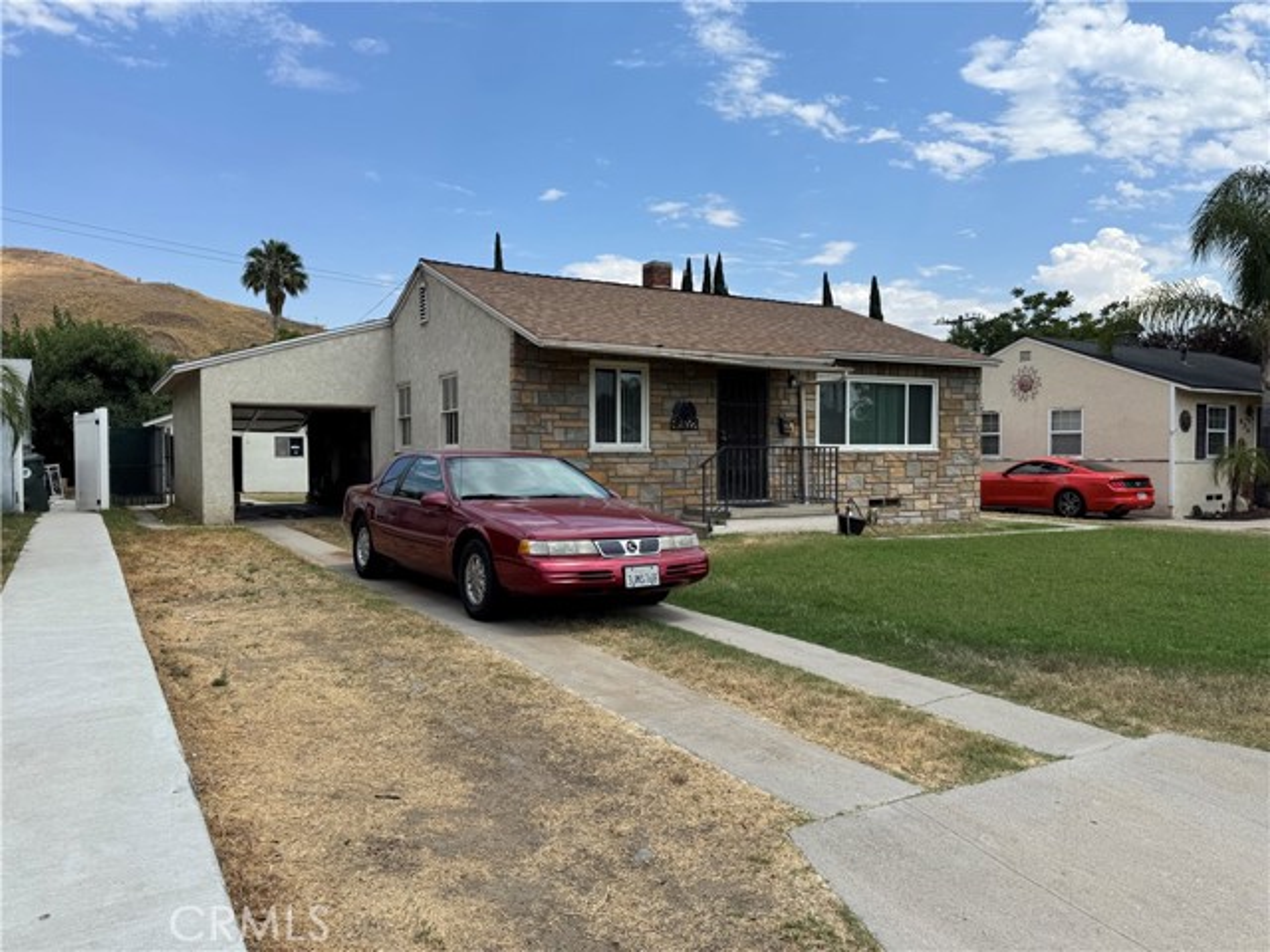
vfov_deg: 56.8
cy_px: 476
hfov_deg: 71.6
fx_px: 881
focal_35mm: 24
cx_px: 635
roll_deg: -0.1
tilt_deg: -1.8
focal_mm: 6.76
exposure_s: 1/4950
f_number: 1.78
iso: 80
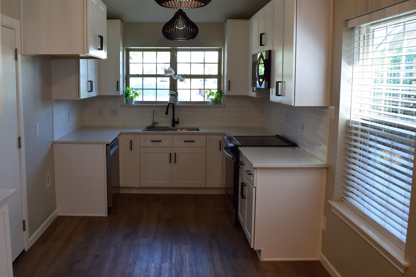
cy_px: 128
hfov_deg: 56.8
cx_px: 169
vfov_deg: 40.0
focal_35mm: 33
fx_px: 381
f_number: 7.1
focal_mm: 18
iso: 400
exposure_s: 1/40
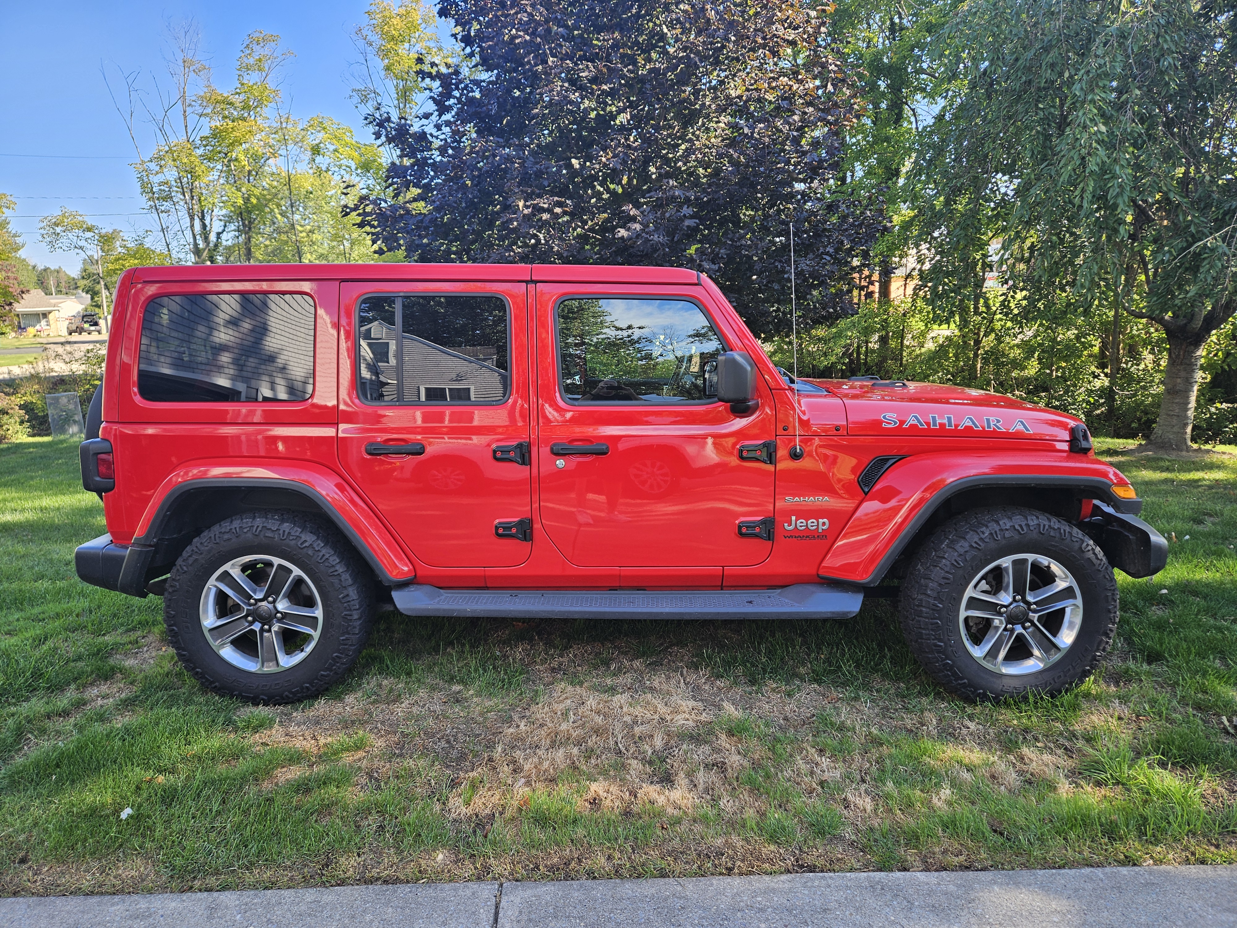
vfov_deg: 58.9
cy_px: 464
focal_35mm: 23
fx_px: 822
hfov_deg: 73.9
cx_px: 618
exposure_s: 1/201
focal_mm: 5.4
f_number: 1.8
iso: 25
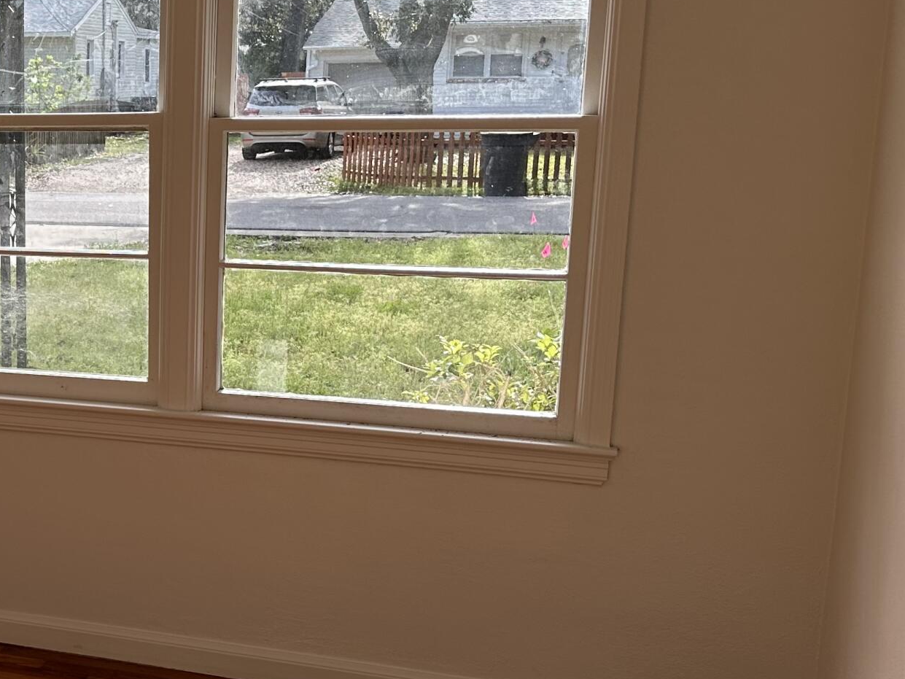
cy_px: 413
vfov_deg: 25.2
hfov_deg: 30.9
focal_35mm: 58
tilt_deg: -12.4
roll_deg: +1.2
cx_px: 5
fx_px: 1516
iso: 80
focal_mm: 6.86
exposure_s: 1/836
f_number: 1.78
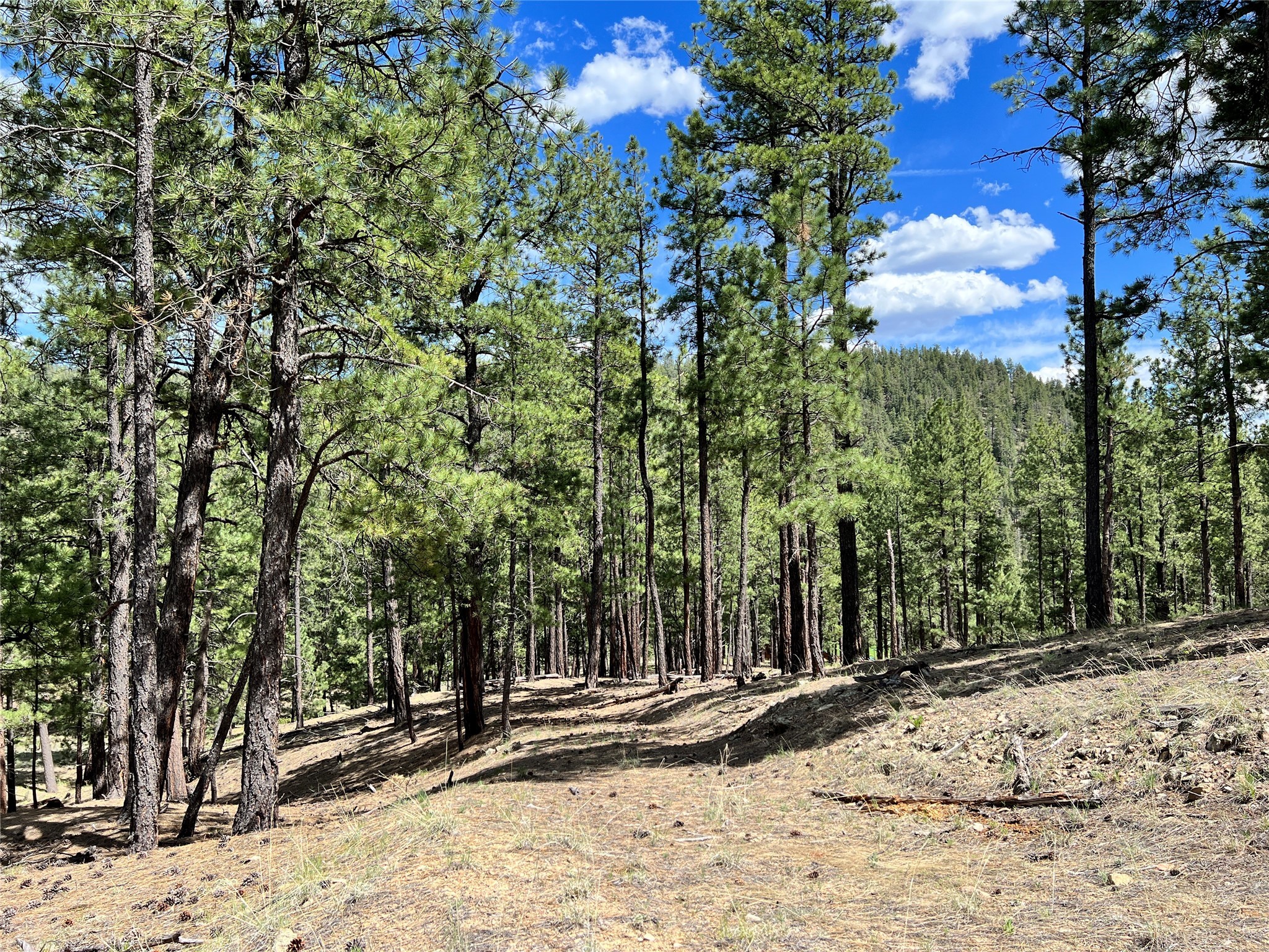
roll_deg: +1.3
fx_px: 953
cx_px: 634
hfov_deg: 67.3
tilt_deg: -0.6
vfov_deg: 53.1
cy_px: 476
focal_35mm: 26
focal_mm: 5.7
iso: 50
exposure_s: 1/2165
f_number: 1.5
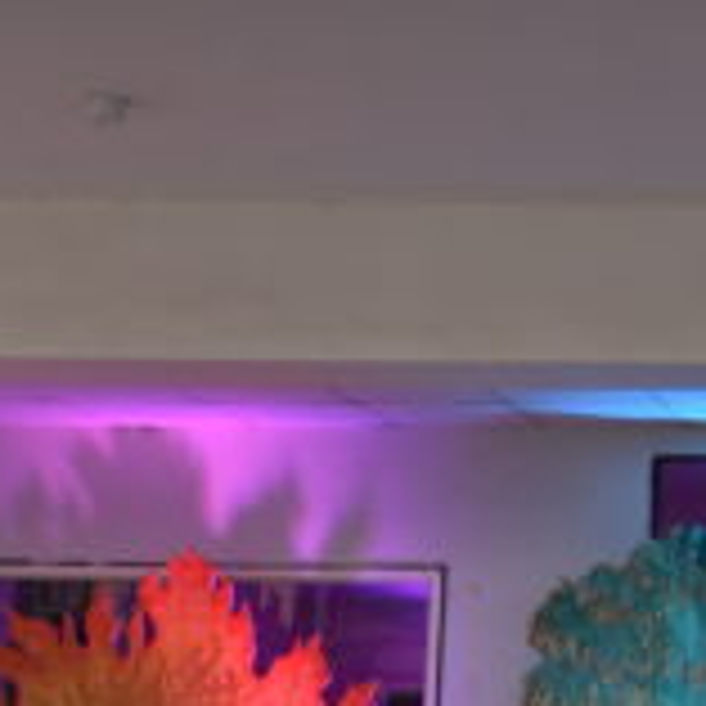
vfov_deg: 17.4
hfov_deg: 15.9
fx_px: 2307
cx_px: 1066
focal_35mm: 100
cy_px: 290
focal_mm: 24
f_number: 5.6
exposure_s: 1/125
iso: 320
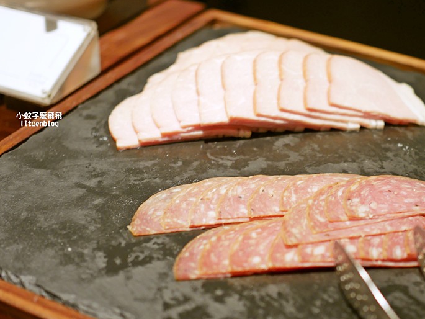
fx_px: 896
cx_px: 305
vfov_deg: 20.2
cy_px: 165
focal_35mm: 73
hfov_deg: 26.4
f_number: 1.8
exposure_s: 1/60
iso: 250
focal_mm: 25
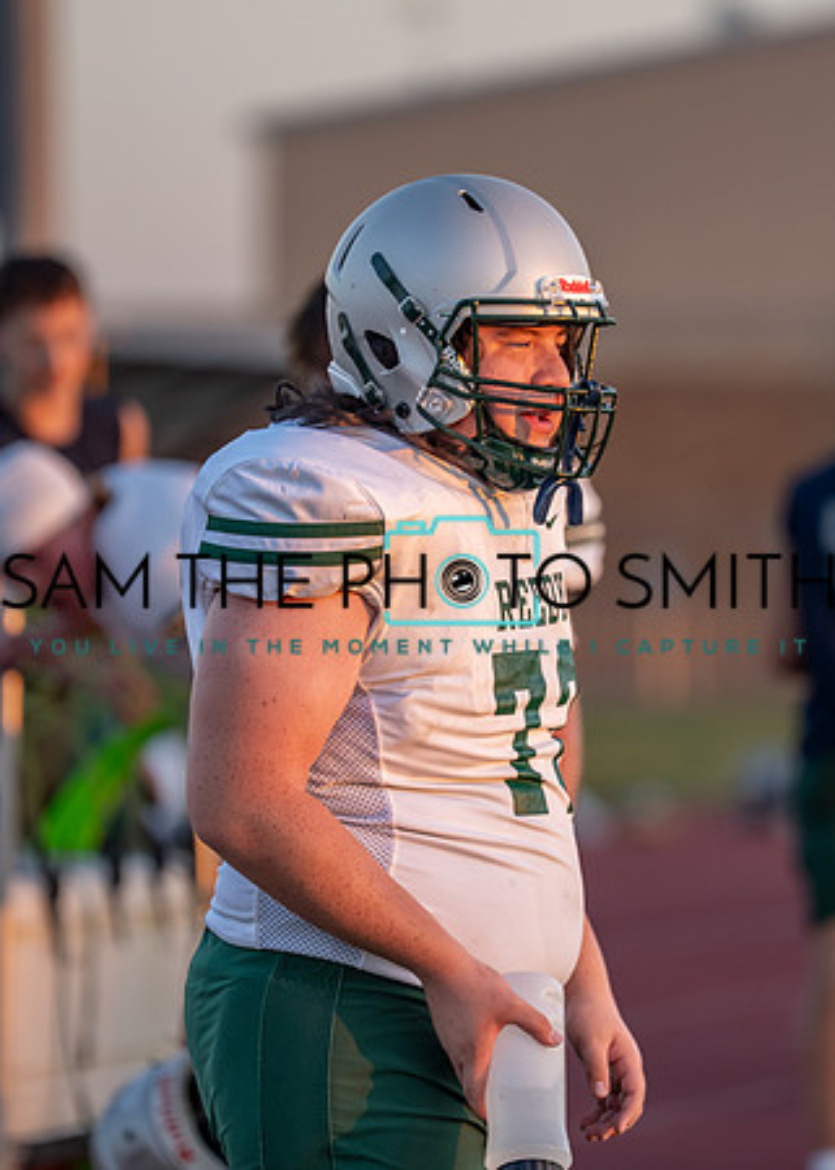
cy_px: 566
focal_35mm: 310
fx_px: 10293
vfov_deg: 6.5
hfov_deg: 4.6
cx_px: 488
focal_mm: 200
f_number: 2.8
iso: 800
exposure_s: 1/1000
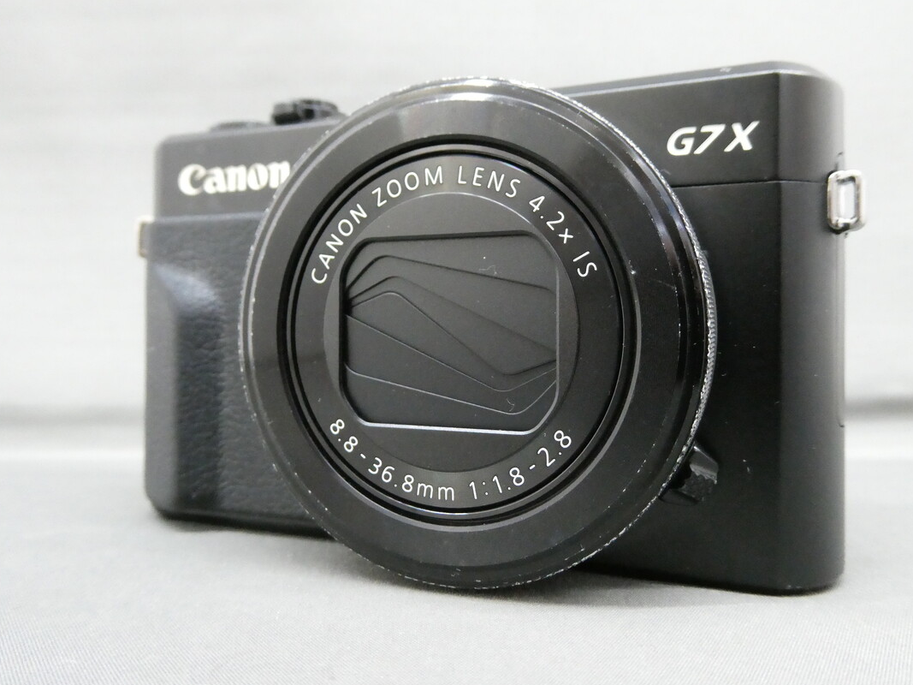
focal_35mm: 27
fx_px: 712
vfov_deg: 51.3
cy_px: 323
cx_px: 473
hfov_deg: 65.3
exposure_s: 1/60
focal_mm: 4.3
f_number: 3.3
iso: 1250
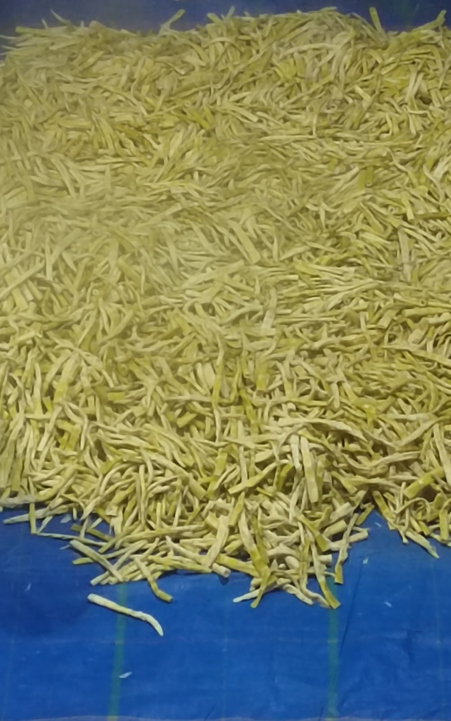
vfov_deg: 19.6
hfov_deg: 12.3
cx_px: 197
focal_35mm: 106
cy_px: 362
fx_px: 2085
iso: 3969
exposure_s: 1/33.3
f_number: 1.9
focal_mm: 5.52
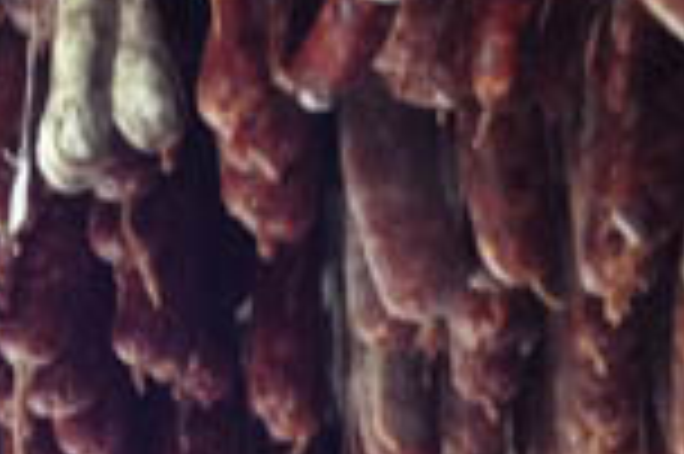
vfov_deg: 9.4
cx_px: 22
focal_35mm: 144
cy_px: 548
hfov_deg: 14.1
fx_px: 2733
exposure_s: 1/20
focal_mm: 4.28
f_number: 2.4
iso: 160
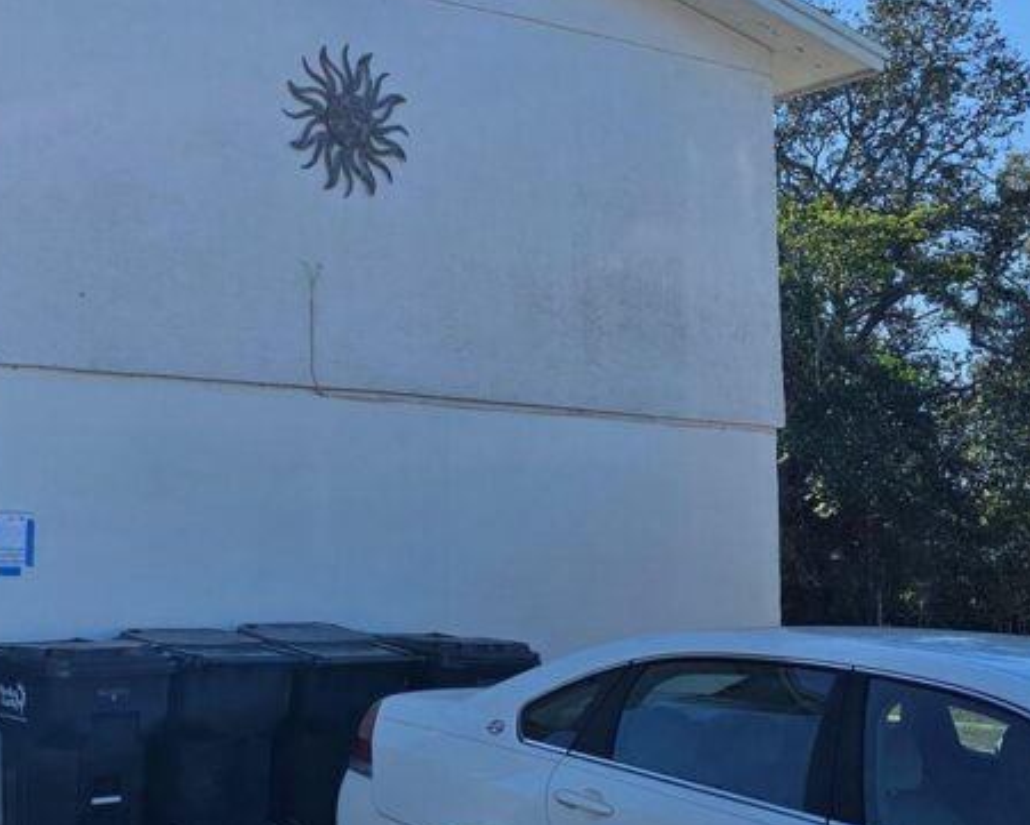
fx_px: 1555
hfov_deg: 33.5
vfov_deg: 29.7
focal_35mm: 51
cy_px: 363
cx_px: 2
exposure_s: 1/1361
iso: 16
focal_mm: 6.3
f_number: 1.7
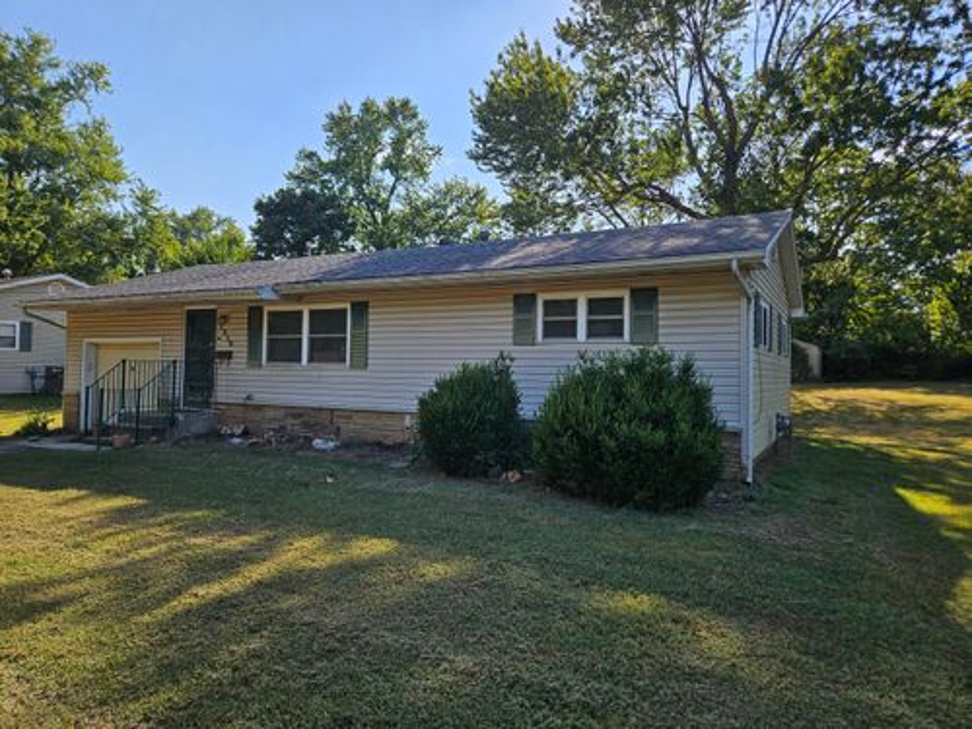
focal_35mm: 23
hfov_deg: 73.9
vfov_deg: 58.9
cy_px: 364
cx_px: 486
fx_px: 646
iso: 25
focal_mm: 5.4
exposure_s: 1/825
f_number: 1.8
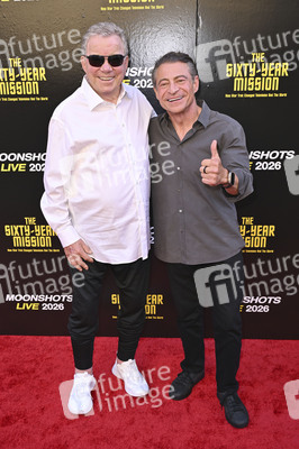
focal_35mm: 35
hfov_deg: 37.8
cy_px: 224
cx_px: 150
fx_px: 437
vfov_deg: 54.5
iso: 640
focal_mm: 35
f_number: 5.6
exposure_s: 1/250
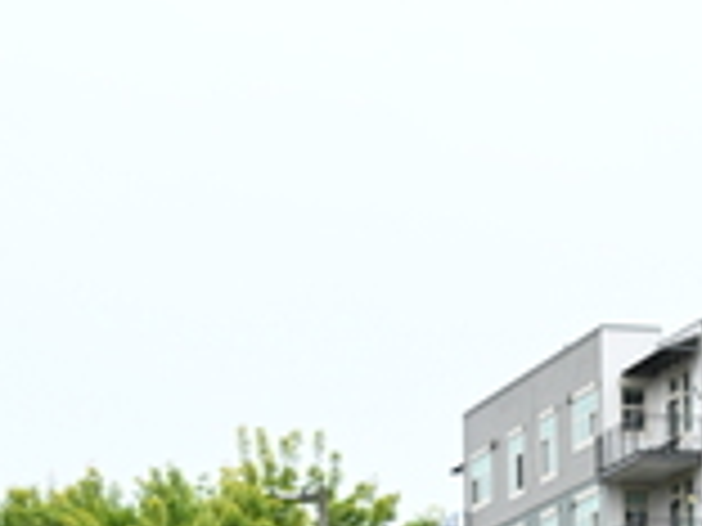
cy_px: 832
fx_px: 3164
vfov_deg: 9.2
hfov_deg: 12.6
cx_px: 497
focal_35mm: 156
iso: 1600
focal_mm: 46
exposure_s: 1/800
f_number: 4
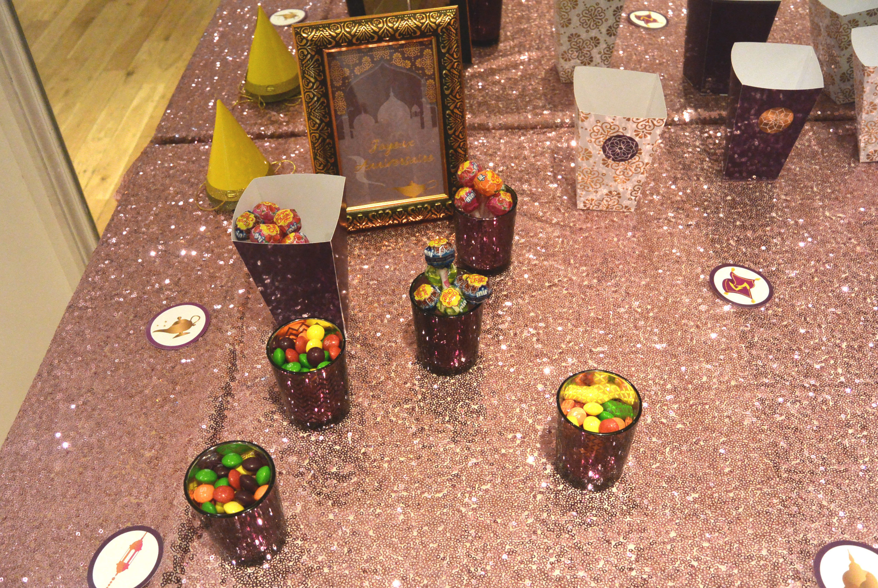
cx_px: 439
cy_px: 294
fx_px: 855
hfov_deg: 54.4
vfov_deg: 38.0
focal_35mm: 35
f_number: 3.8
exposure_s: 1/60
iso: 800
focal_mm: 13
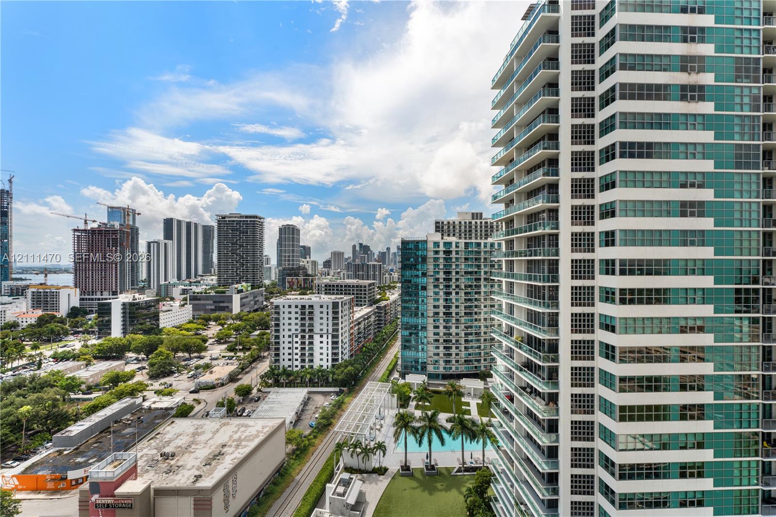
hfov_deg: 104.3
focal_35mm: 14
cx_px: 388
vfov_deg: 81.2
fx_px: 302
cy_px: 258
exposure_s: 1/40
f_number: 11
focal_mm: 14
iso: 100
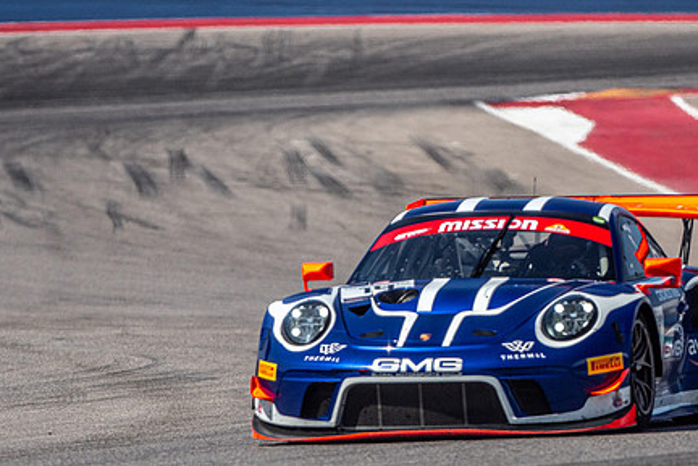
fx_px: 16285
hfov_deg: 2.5
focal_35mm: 840
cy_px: 323
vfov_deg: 1.6
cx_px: 380
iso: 200
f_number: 4
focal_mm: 300
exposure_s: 1/8000
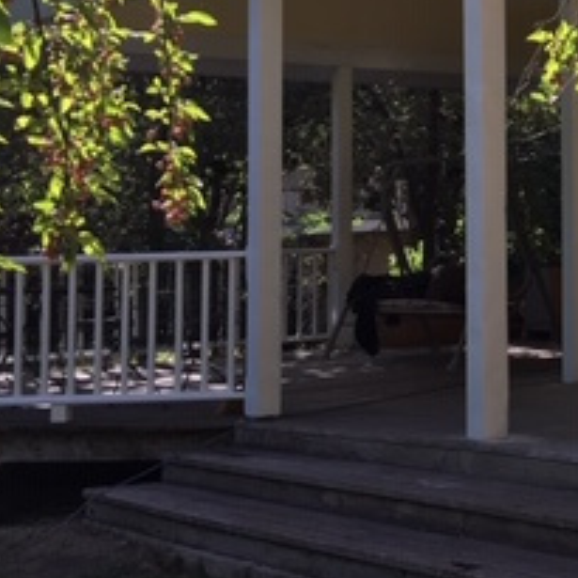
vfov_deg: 21.4
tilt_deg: +4.3
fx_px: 1511
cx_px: 792
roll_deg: +2.1
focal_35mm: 80
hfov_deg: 19.6
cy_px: 113
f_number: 2.2
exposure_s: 1/409
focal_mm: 4.15
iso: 25
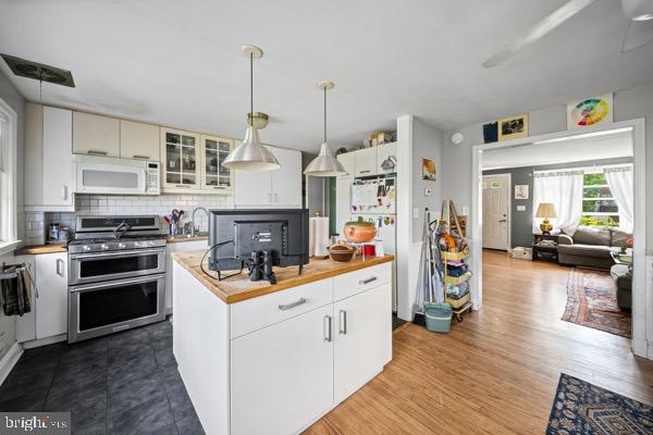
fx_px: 218
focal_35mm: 12
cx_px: 326
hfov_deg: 112.6
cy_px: 218
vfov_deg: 90.0
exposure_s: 1/15
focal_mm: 12
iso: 3200
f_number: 8
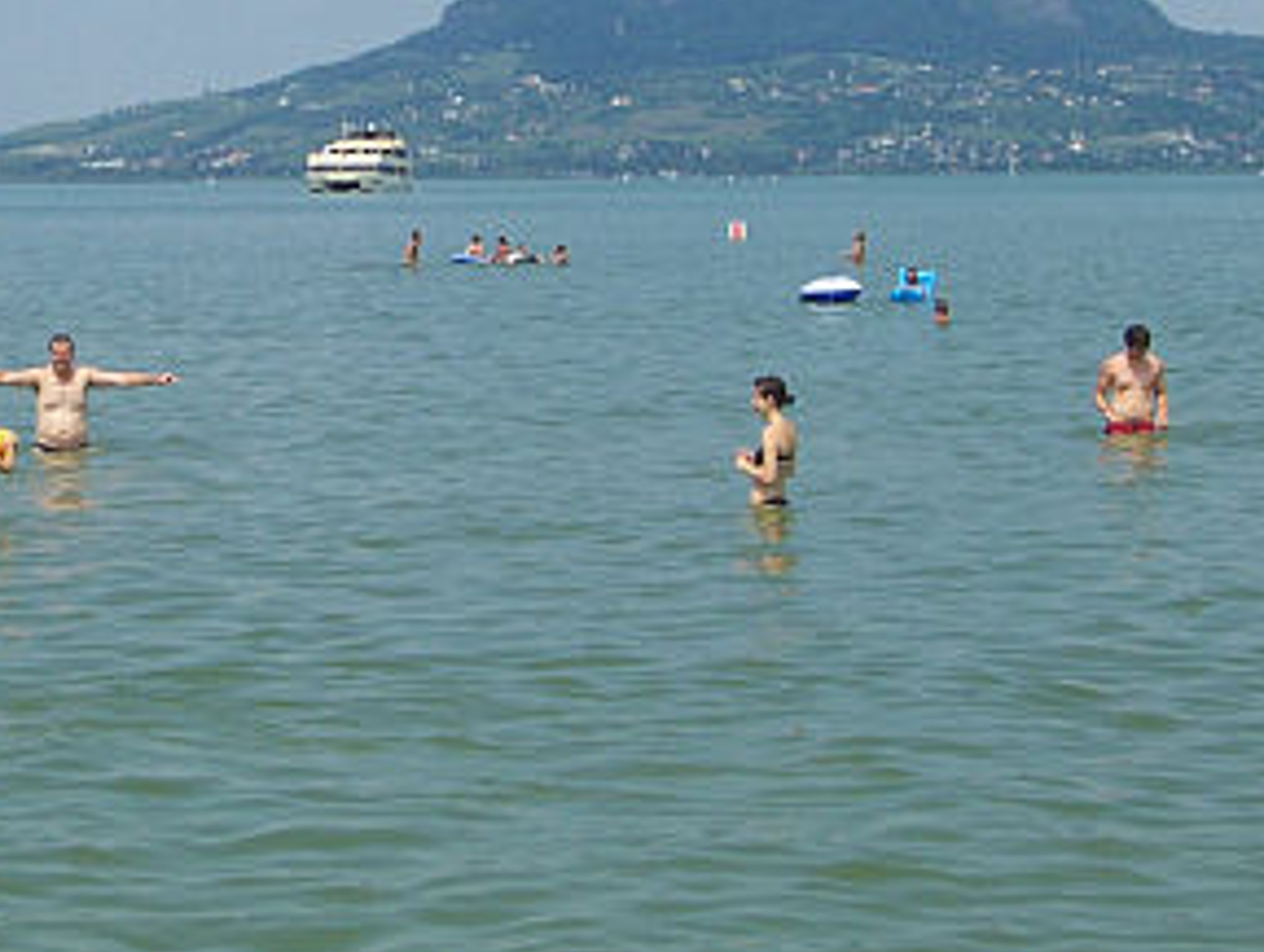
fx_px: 4682
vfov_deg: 11.6
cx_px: 294
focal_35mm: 128
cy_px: 215
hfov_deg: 15.3
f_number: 8
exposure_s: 1/350
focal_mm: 13.5
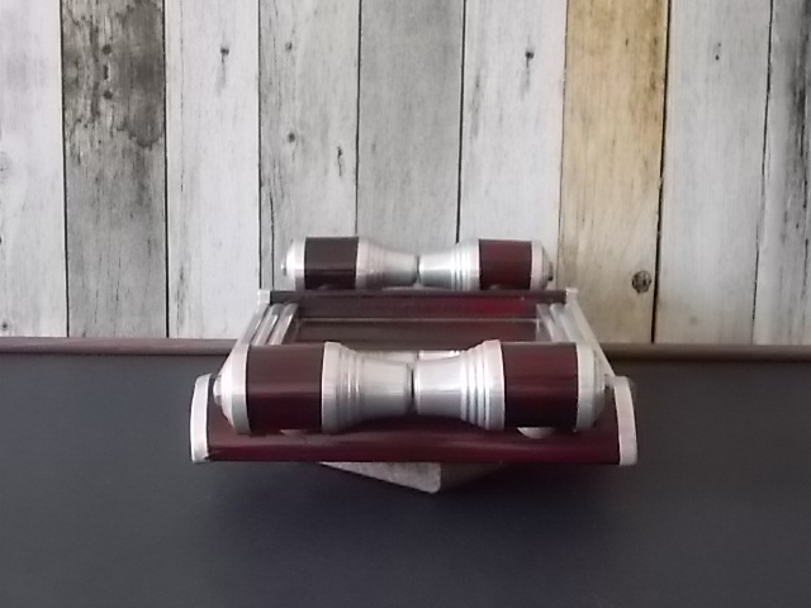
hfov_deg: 33.2
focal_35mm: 58
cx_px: 406
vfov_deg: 25.2
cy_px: 304
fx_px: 1359
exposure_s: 1/25
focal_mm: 10.3
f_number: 4.9
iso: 800
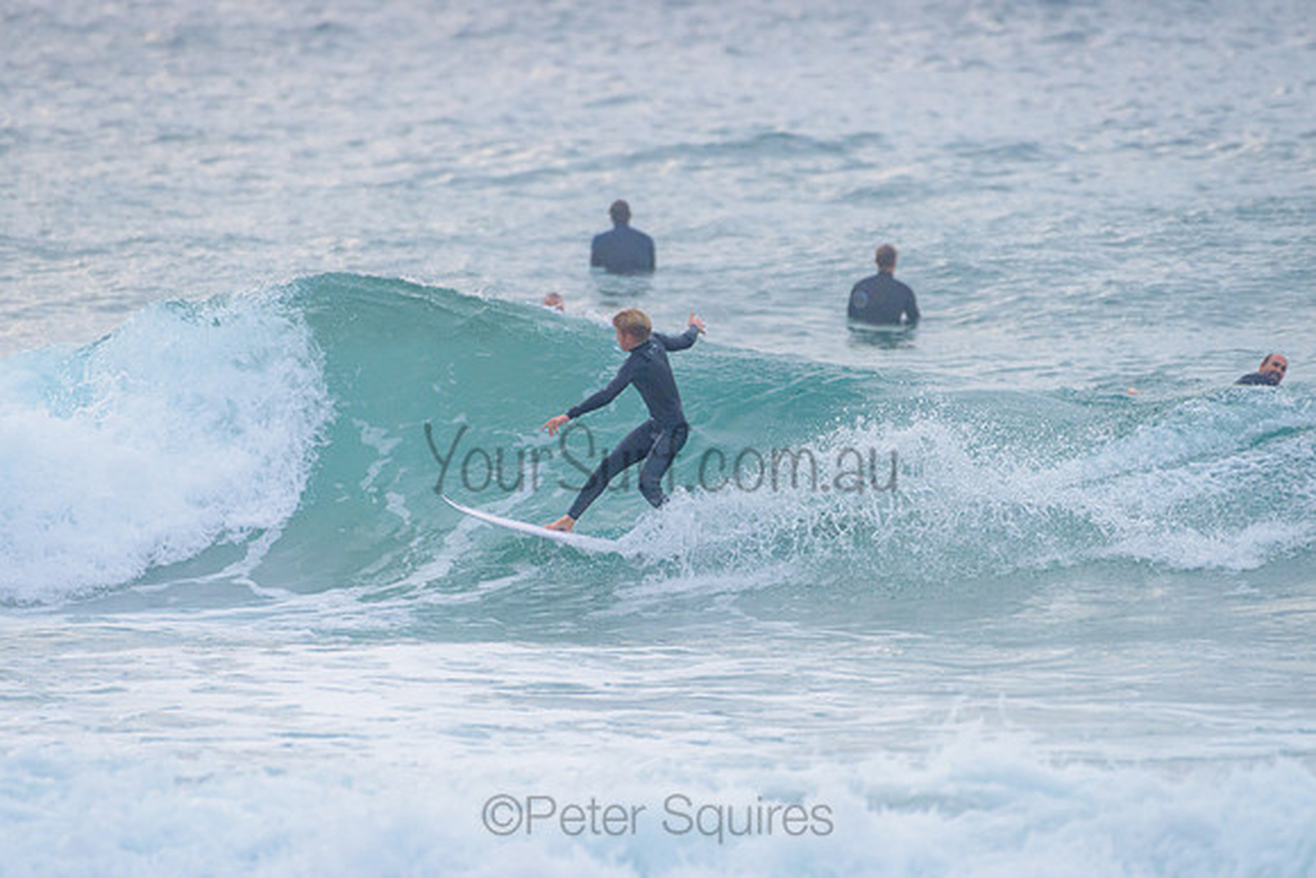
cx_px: 638
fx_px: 22418
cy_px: 431
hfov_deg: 3.4
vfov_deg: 2.2
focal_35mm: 613
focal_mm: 500
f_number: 5.6
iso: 720
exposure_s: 1/1600
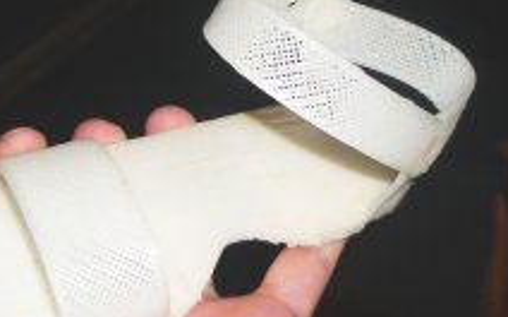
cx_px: 266
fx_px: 968
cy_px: 146
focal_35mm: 70
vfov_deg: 18.6
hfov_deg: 29.4
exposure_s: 1/60
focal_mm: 5.8
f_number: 2.6
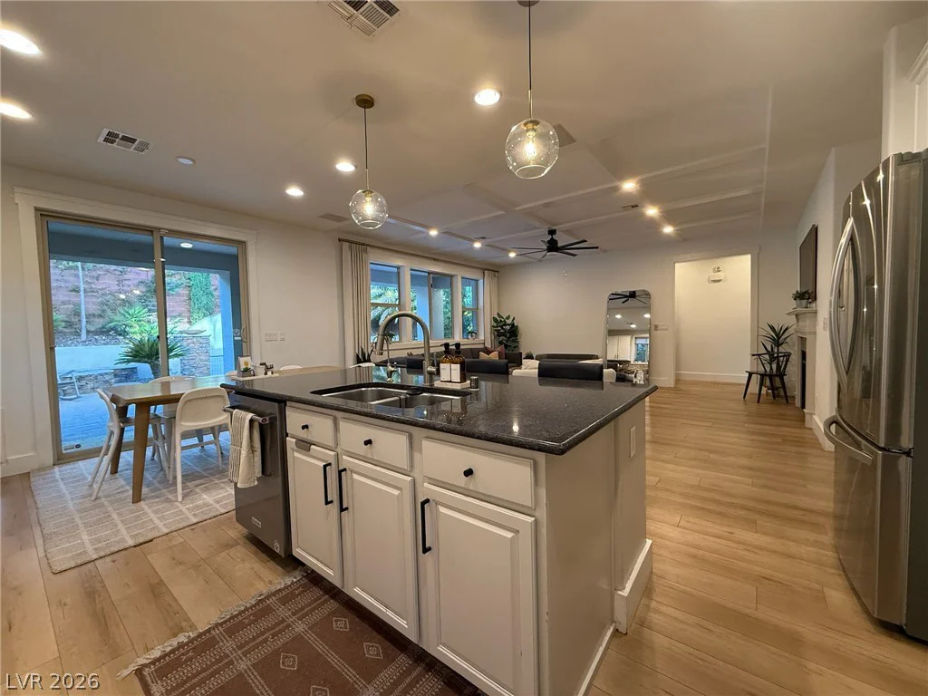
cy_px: 348
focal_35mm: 14
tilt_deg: -3.1
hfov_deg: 102.1
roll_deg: +0.5
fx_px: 375
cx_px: 464
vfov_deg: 85.7
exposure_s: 1/60
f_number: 2.2
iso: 250
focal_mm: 2.22
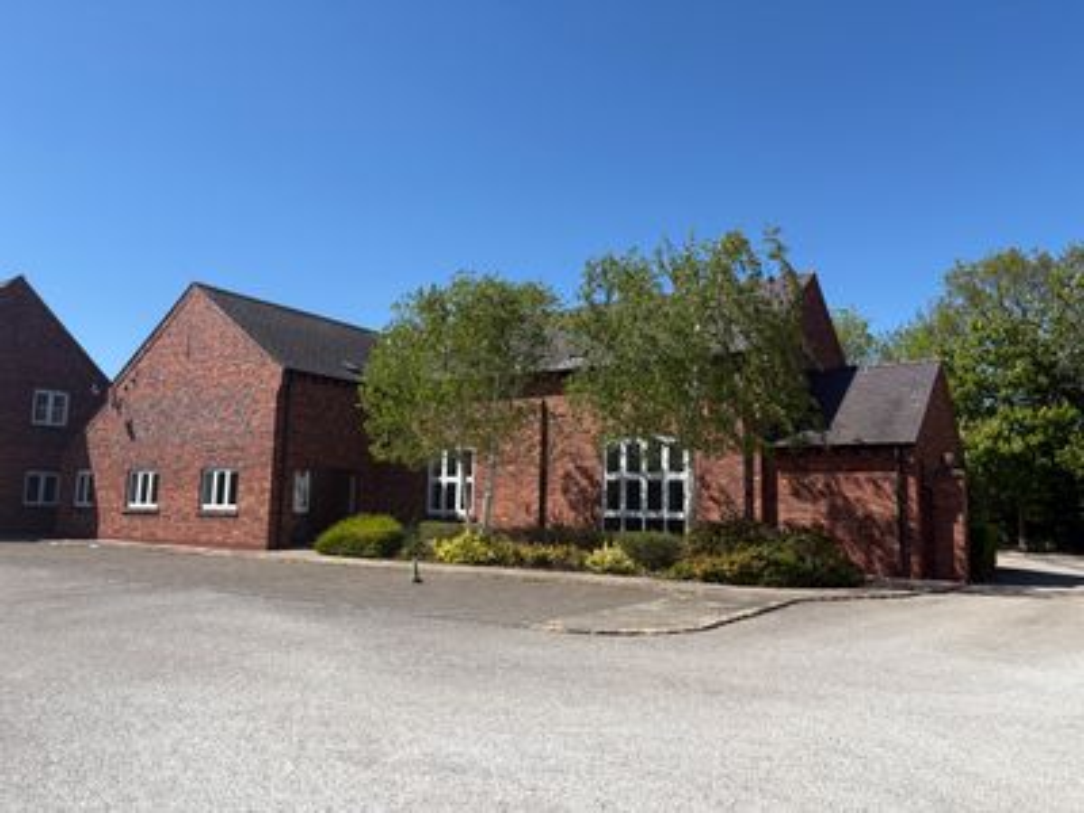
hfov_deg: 67.3
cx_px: 542
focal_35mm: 26
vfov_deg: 53.1
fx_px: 814
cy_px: 406
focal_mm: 5.96
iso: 50
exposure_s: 1/3623
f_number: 1.6
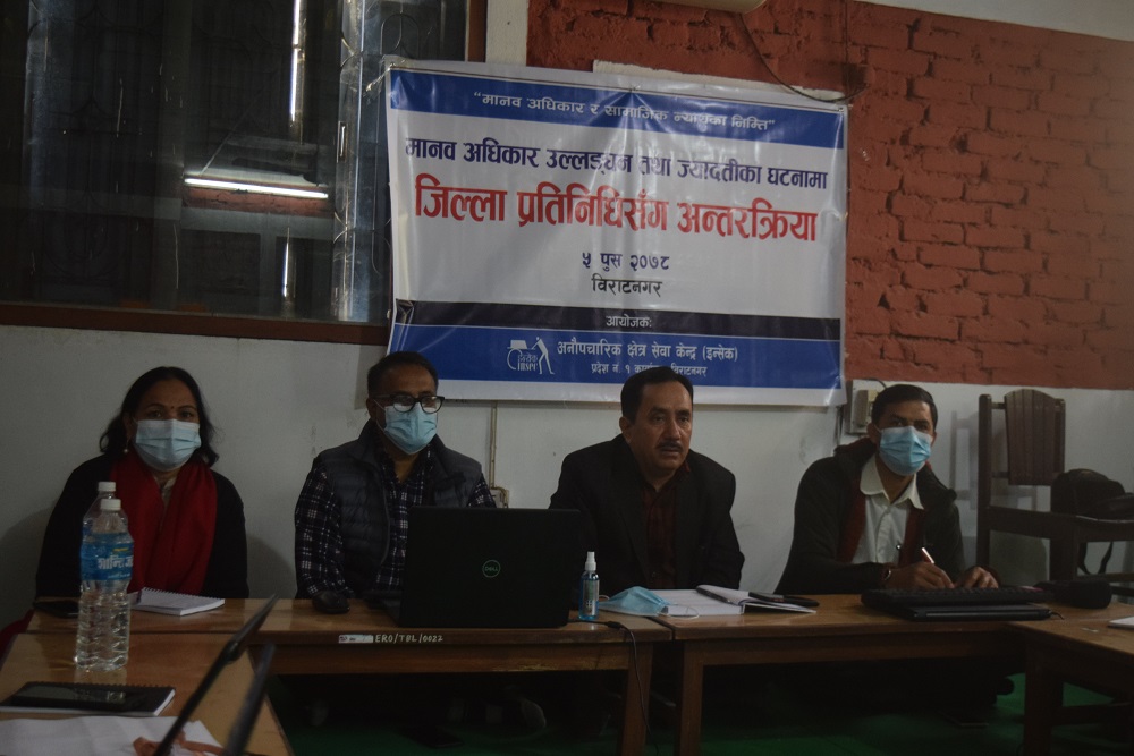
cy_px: 378
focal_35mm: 44
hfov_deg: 45.0
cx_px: 567
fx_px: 1370
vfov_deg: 30.9
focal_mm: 29
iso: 1800
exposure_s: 1/60
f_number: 4.2
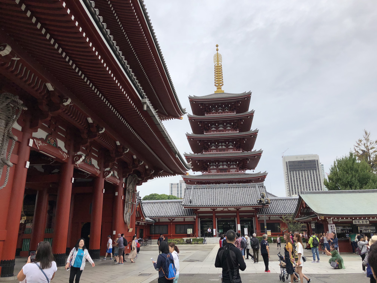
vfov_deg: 48.2
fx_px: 316
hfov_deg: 61.7
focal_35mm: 29
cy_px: 142
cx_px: 188
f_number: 1.8
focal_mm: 3.99
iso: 20
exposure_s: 1/1869
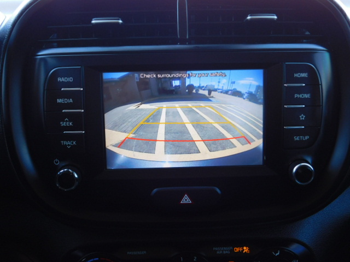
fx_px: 364
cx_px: 175
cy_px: 131
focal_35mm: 36
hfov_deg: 51.4
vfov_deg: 39.7
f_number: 3.5
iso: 125
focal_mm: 6.3
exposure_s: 1/50
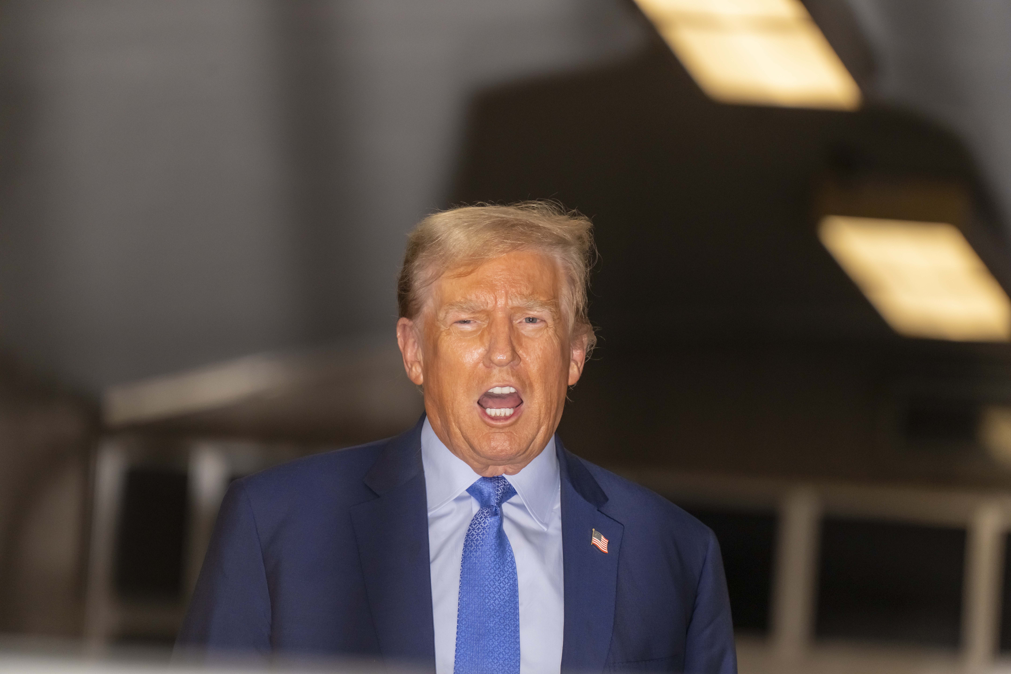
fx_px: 11232
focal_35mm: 400
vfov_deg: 3.4
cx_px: 506
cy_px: 337
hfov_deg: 5.2
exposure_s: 1/250
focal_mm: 400
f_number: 5.6
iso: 1600
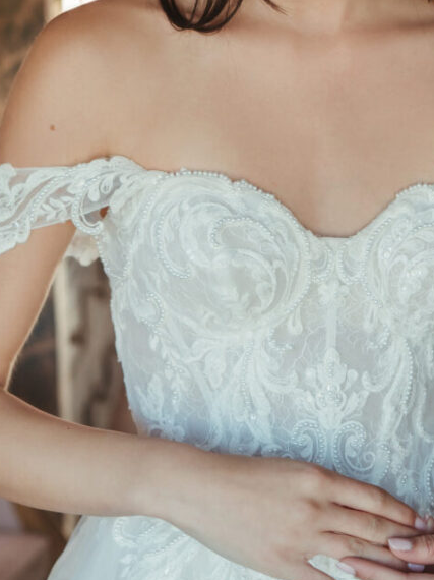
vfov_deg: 19.2
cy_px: 104
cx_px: 320
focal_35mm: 101
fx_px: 1690
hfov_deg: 14.6
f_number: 2.8
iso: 640
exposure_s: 1/500
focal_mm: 35
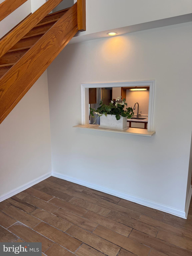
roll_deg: +0.2
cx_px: 96
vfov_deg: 71.6
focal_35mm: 24
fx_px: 177
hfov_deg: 56.8
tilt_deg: -8.8
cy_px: 128
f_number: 1.78
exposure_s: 1/214
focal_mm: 6.76
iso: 125
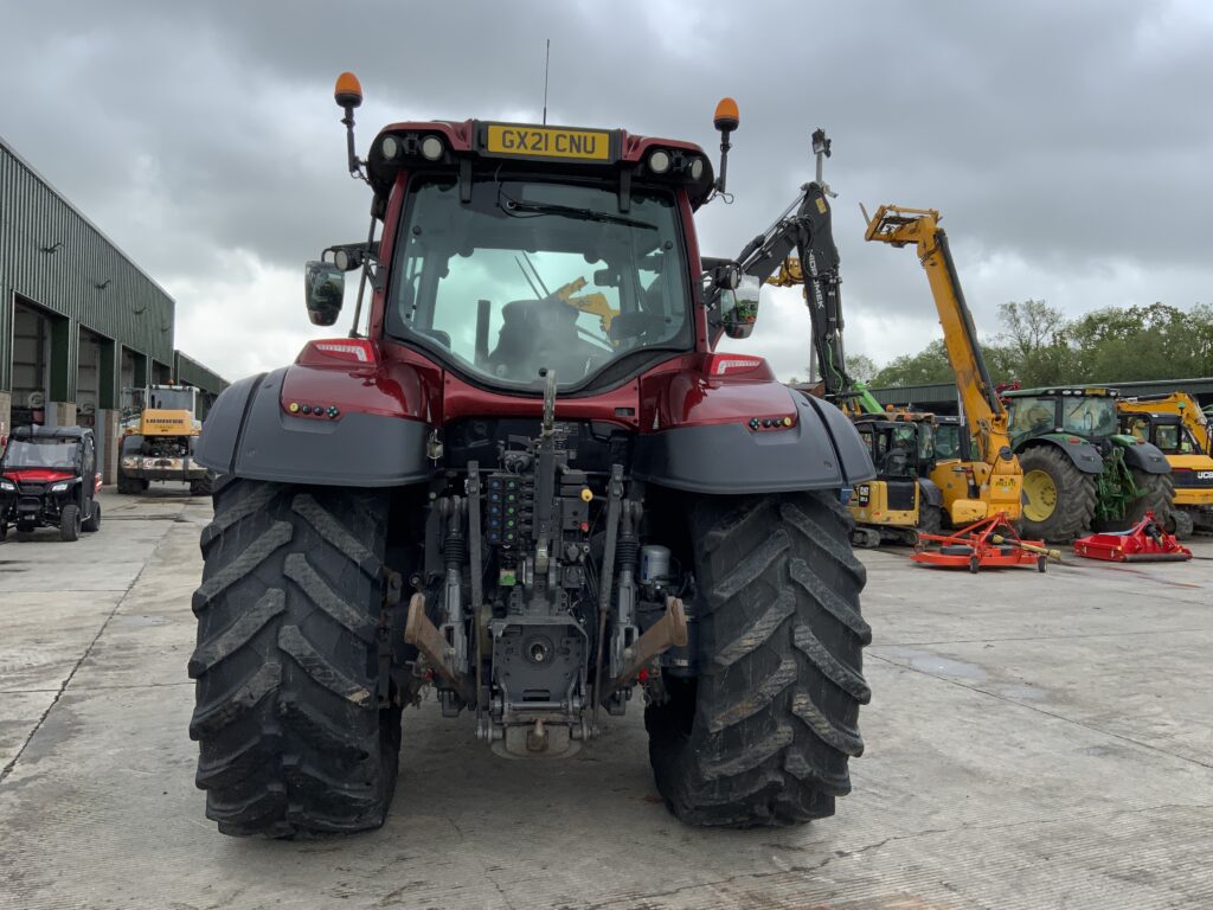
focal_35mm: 29
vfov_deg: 48.2
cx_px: 606
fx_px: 1016
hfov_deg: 61.7
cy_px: 455
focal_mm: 3
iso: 16
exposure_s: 1/620
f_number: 1.8
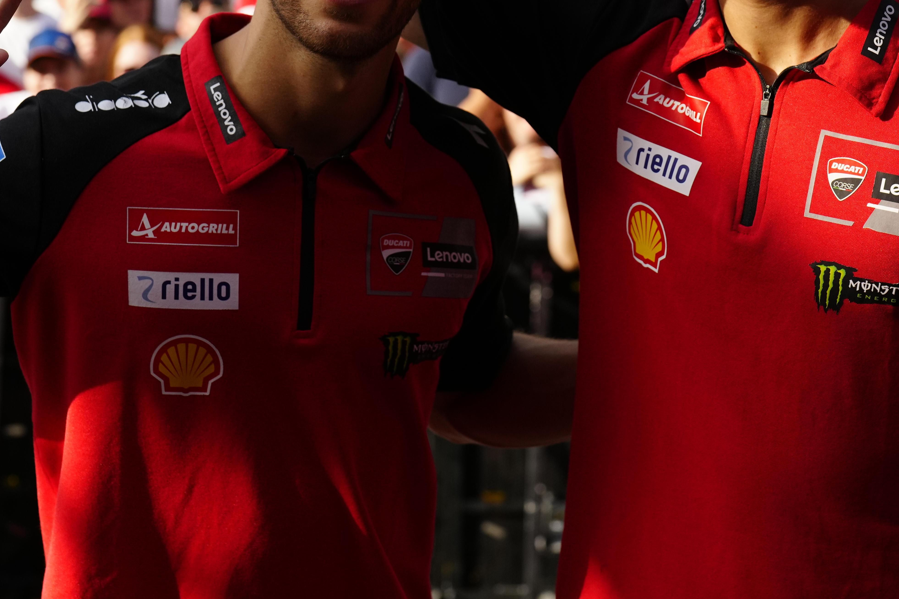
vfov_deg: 12.4
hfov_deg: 18.5
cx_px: 597
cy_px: 62
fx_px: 2747
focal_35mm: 110
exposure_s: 1/2500
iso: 500
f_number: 4
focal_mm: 50
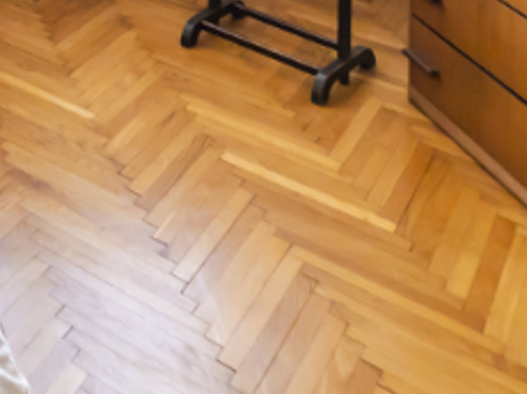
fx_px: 928
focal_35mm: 61
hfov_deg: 25.8
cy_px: -435
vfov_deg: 16.7
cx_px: -206
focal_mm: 7
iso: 400
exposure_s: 1/200
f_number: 4
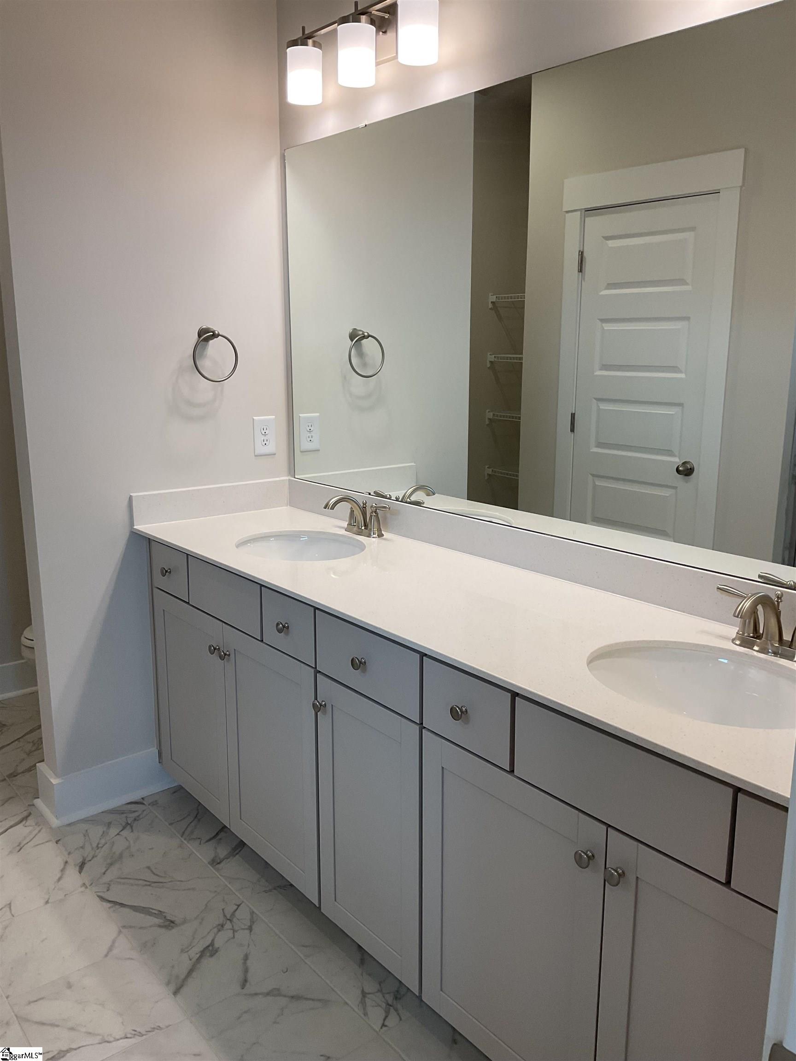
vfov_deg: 61.7
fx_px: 889
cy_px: 530
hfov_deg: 48.2
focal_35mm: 29
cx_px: 398
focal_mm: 3
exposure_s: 1/120
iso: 50
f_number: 1.8
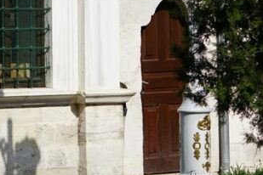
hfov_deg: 8.7
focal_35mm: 232
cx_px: -117
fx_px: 1695
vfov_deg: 5.9
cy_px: -49
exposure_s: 1/500
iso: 100
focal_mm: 70
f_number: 5.6
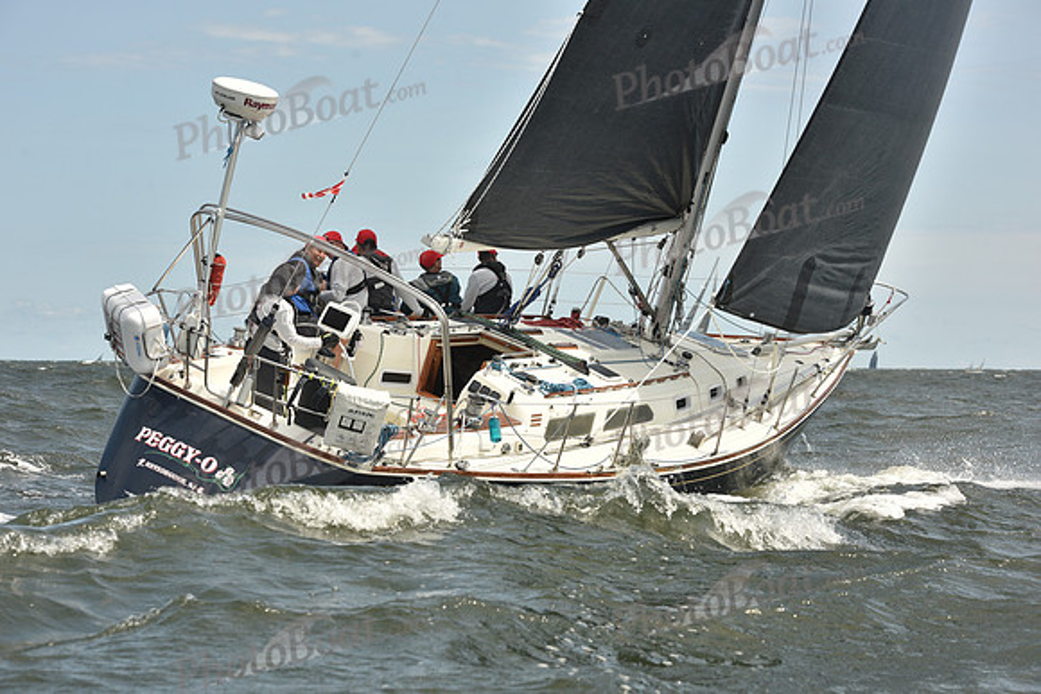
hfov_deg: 20.8
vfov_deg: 14.0
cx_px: 520
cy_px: 347
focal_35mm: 98
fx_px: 2834
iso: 250
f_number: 9
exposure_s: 1/800
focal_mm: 98
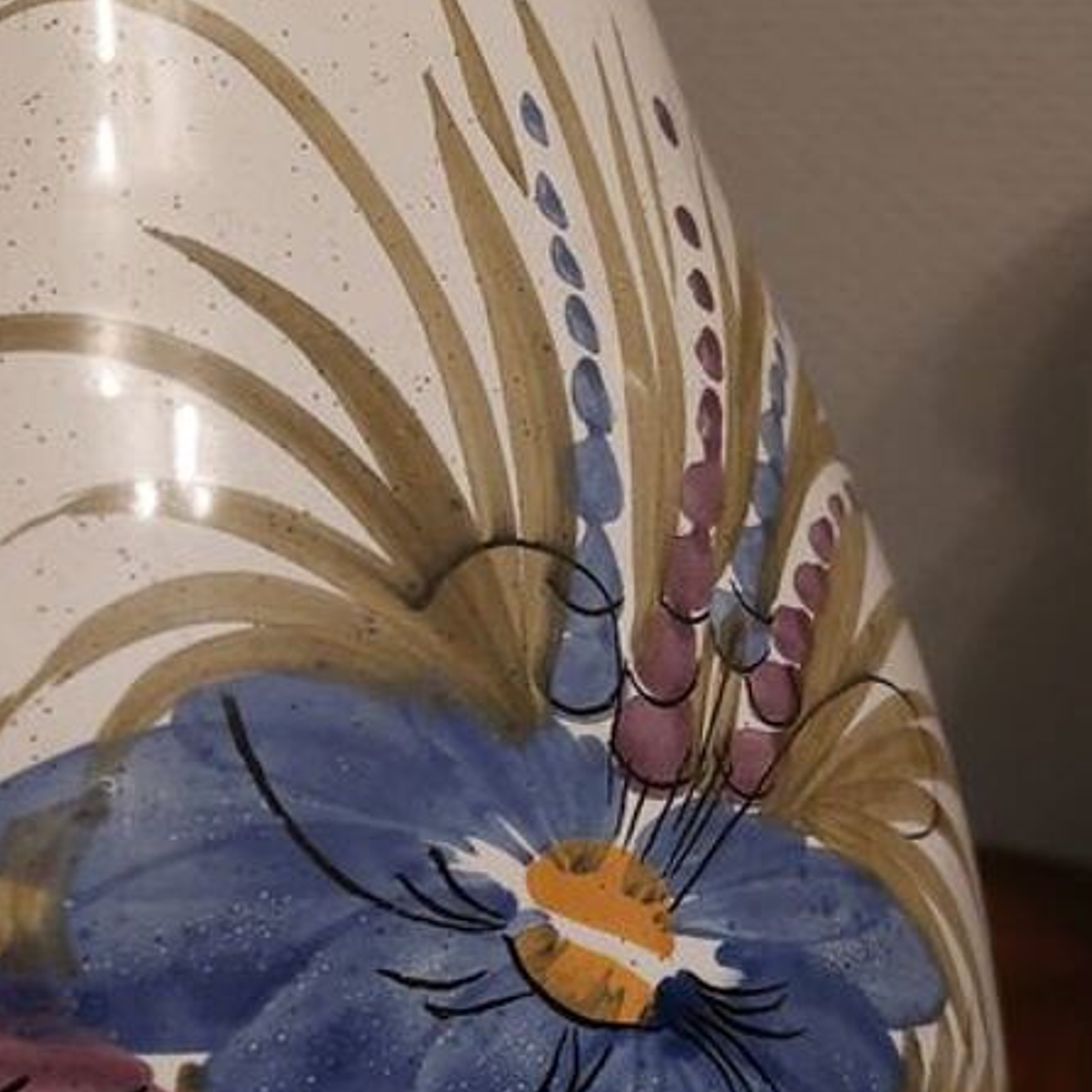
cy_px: 591
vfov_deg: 26.1
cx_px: 184
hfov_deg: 25.5
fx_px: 2356
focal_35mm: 66
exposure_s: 1/50
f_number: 1.8
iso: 320
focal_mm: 5.23
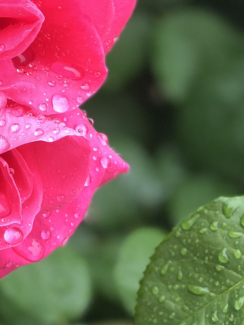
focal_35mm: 133
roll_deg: -1.6
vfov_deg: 14.8
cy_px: 78
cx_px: -41
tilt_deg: -37.0
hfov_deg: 11.0
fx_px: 1251
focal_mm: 6
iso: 64
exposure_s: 1/120
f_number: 2.4
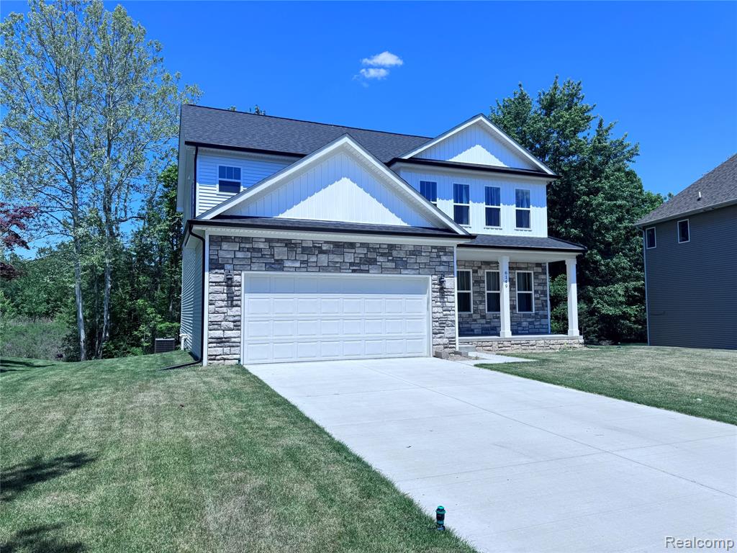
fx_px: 511
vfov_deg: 56.8
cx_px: 368
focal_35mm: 24
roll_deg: +1.6
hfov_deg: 71.6
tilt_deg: -0.7
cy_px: 276
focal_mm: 6.76
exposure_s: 1/5348
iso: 80
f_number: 1.78
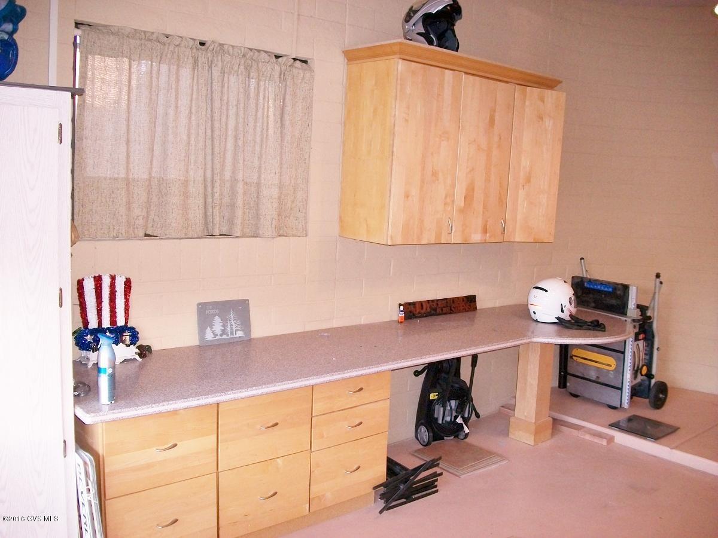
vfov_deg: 44.2
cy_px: 269
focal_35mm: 32
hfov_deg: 56.8
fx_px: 664
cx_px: 359
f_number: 2.9
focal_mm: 5.7
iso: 160
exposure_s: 1/30
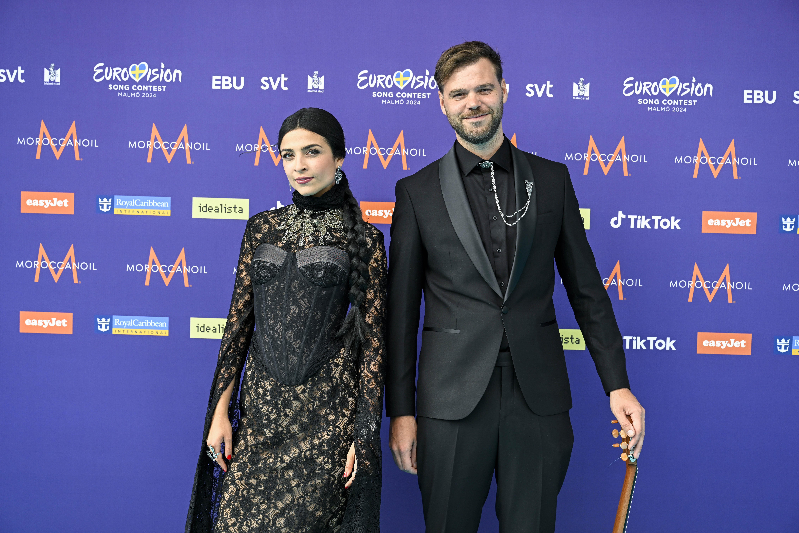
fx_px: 1221
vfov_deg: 24.6
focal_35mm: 55
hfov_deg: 36.2
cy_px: 266
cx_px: 400
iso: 1000
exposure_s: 1/2000
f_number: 4.5
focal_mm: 55
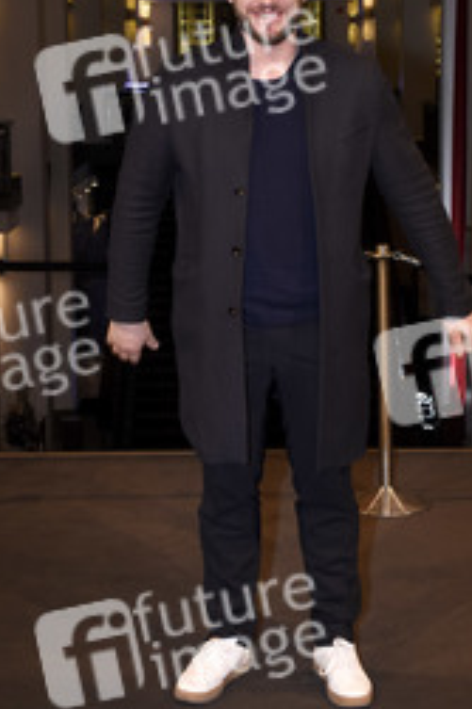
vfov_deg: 29.8
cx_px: 263
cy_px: 218
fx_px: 1319
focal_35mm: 67
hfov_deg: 20.3
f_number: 6.3
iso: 800
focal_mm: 28
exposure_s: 1/80
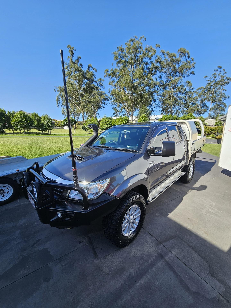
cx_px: 116
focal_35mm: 13
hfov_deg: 89.9
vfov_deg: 106.2
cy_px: 154
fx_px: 116
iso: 50
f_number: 2.2
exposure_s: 1/912
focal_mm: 2.2
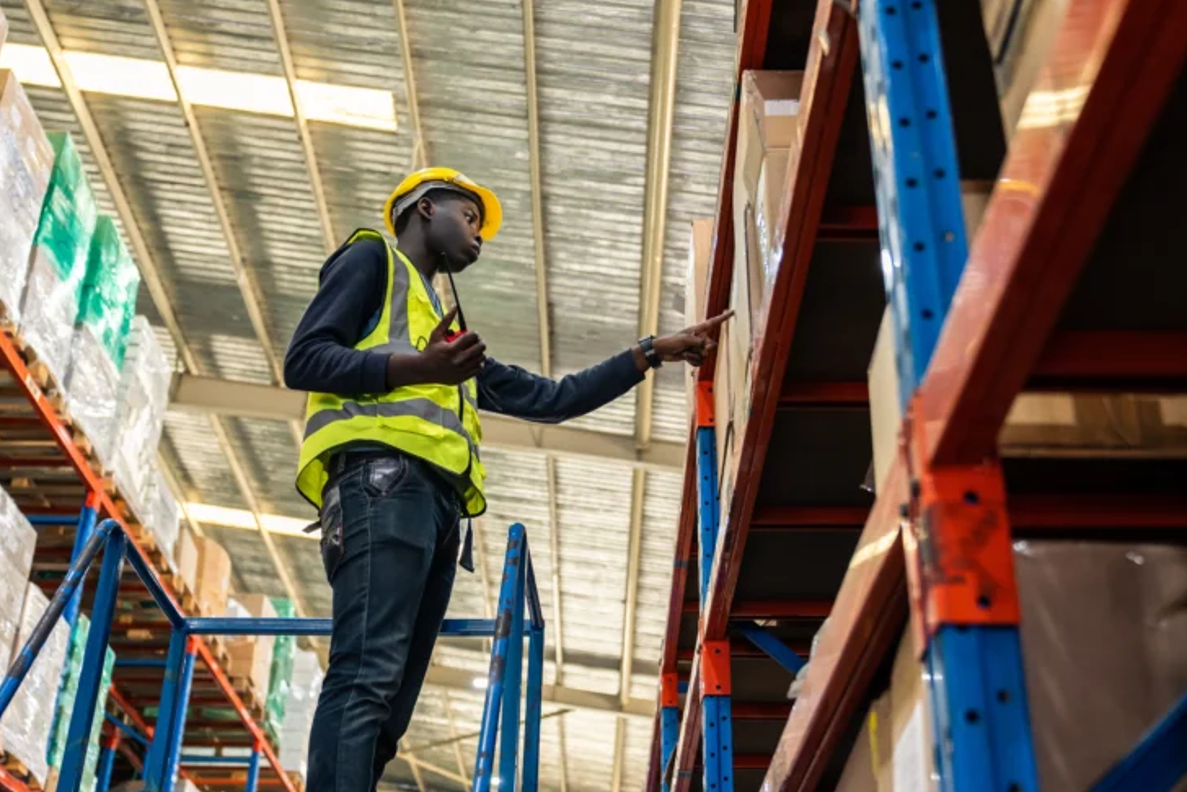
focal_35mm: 45
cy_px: 343
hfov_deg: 43.6
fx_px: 1484
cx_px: 633
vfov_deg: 29.9
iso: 800
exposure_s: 1/100
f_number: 2.8
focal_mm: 32
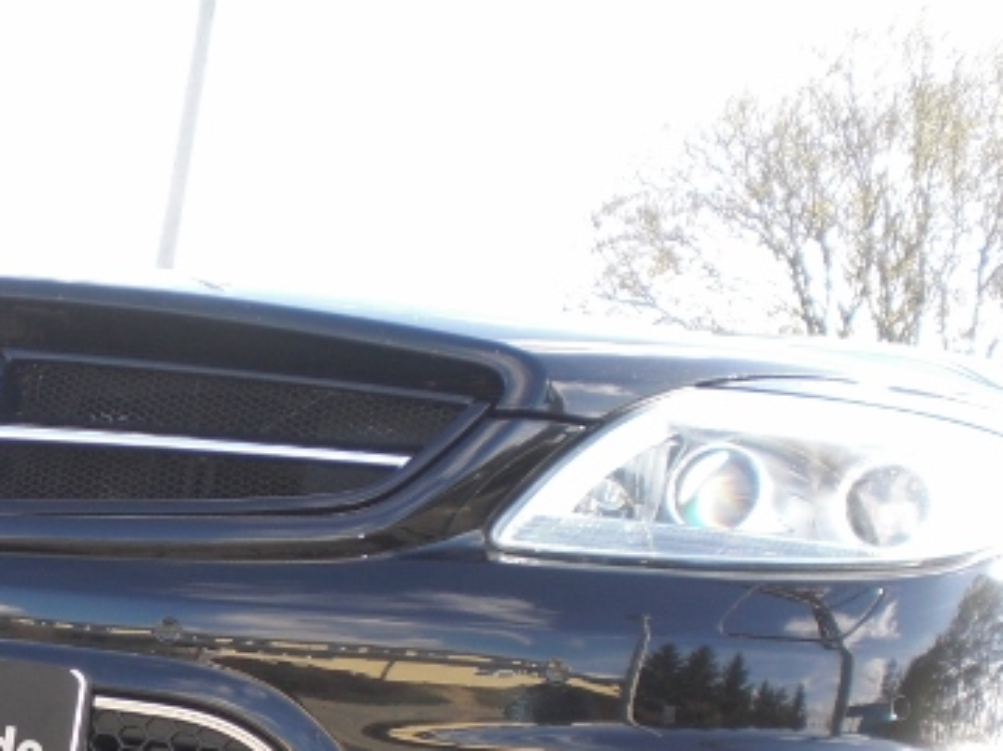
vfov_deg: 16.9
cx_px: -8
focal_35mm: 85
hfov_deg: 22.1
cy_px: 779
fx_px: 2461
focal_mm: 6.3
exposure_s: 1/125
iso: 64
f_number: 3.1
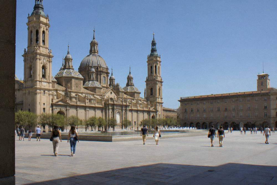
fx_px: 377
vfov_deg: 27.5
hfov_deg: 40.4
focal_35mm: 49
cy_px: 92
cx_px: 138
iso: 400
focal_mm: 49
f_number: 5.6
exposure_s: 1/640
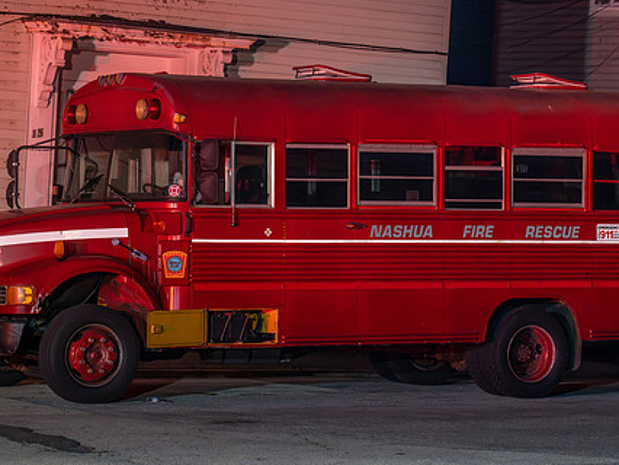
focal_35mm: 138
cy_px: 194
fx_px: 2469
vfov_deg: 10.8
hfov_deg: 14.3
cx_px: 382
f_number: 5
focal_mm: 85
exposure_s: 1/160
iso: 9000
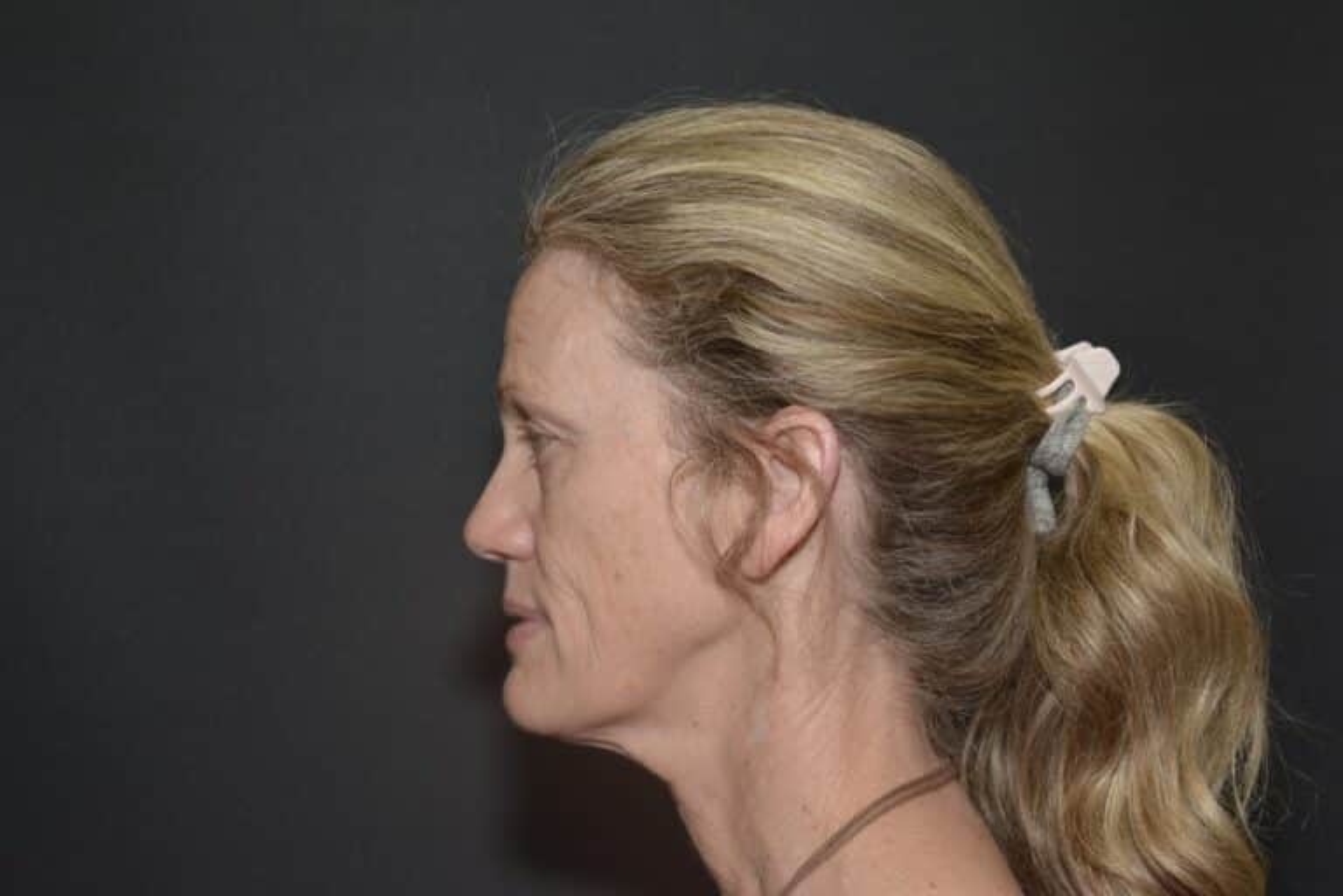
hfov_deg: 33.4
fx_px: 2238
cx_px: 672
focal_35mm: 60
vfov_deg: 22.6
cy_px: 448
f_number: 8
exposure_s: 1/125
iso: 200
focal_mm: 40
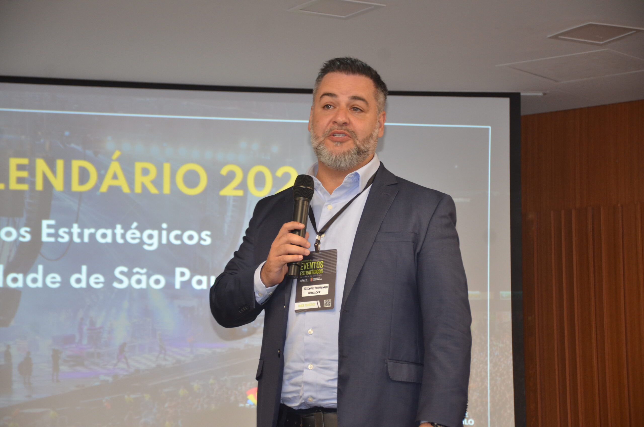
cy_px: 214
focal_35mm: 120
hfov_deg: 17.1
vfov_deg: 11.4
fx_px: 2142
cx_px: 322
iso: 800
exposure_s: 1/60
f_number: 5.3
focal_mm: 80
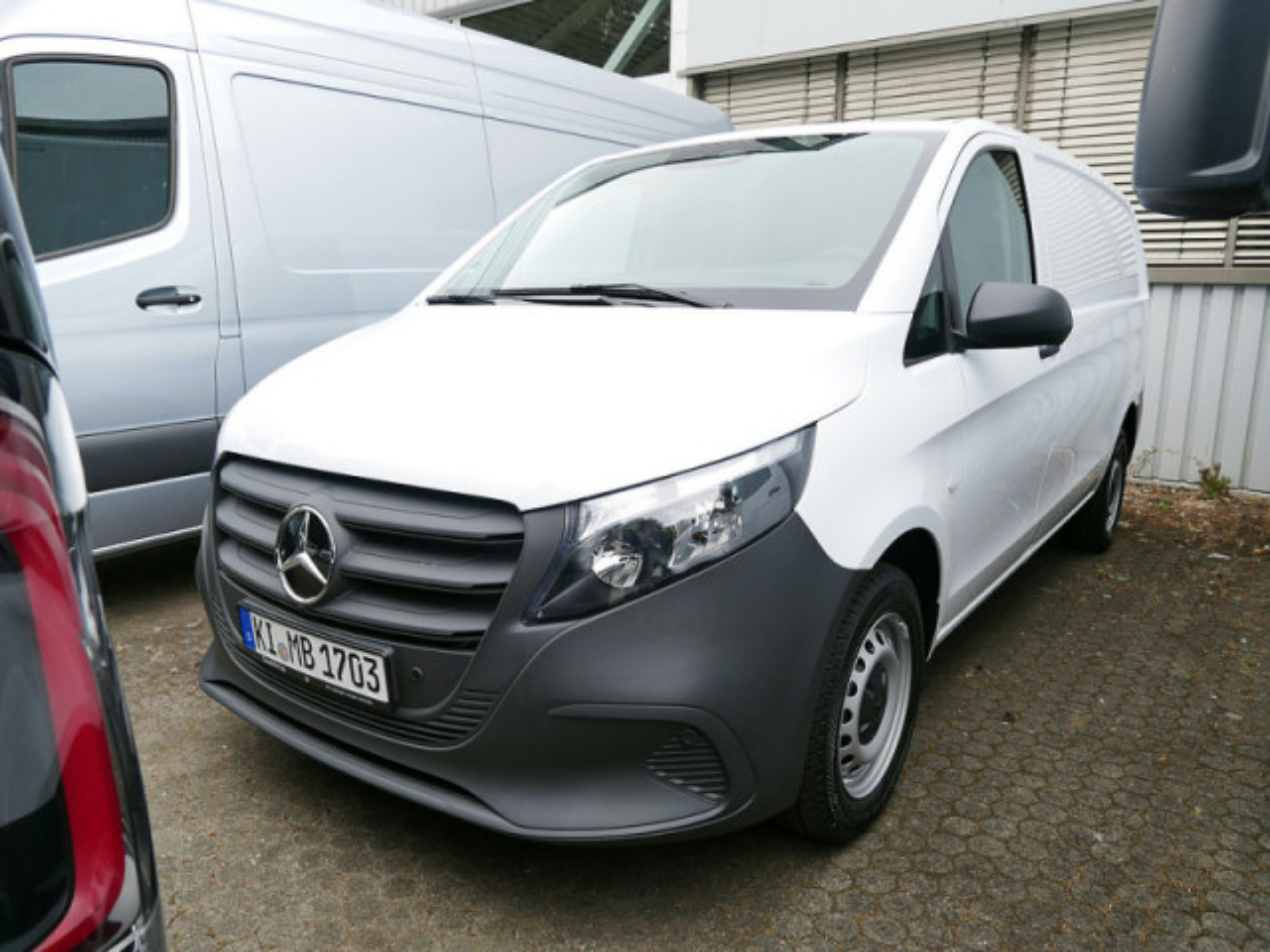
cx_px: 635
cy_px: 476
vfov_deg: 56.8
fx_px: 881
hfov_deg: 71.6
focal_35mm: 24
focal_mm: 12
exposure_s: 1/160
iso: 200
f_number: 4.5
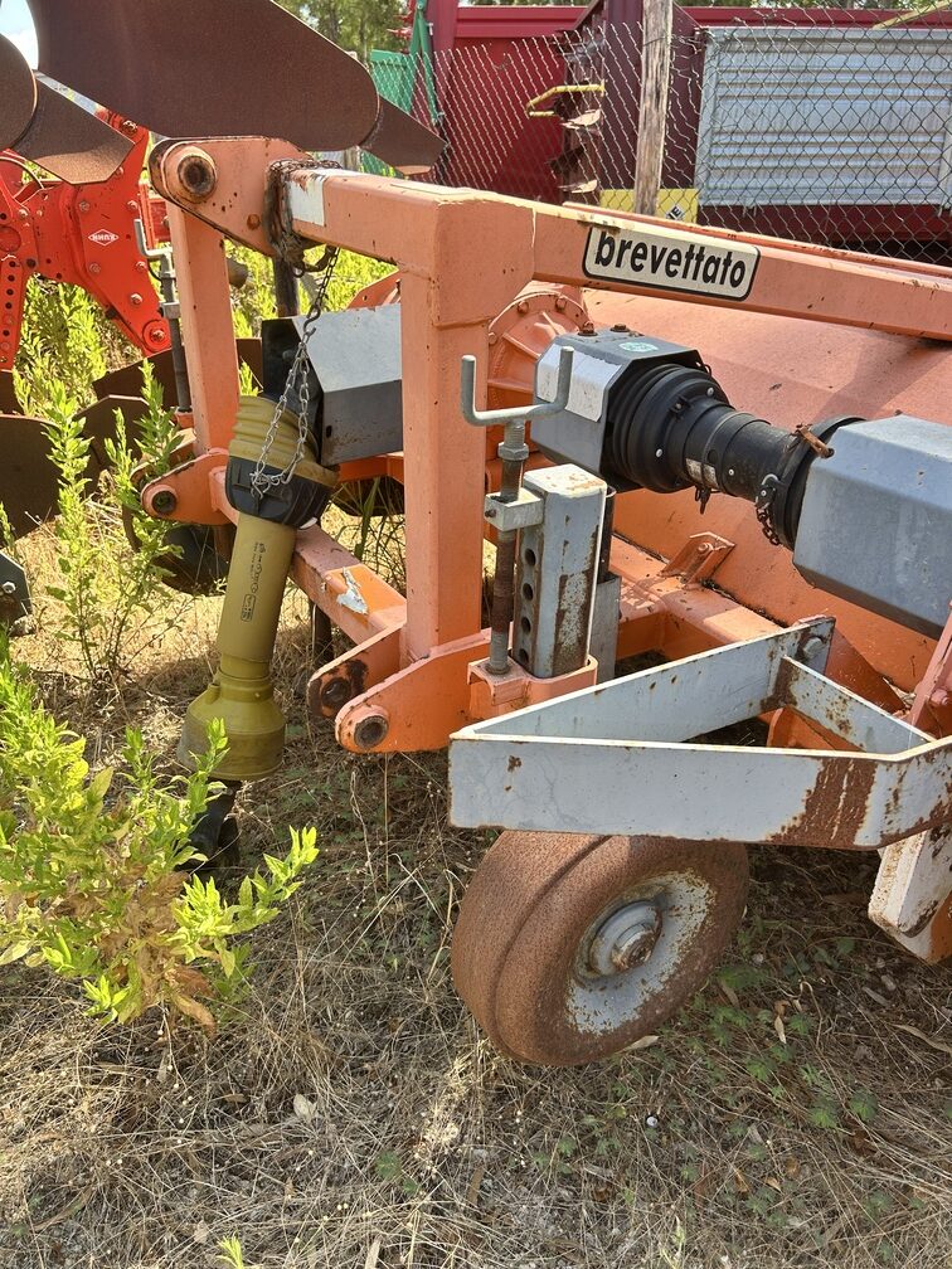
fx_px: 953
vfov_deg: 67.3
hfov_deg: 53.1
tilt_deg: -24.6
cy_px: 634
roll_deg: +1.1
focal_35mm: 26
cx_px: 476
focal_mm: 5.7
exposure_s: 1/666
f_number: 1.5
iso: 50
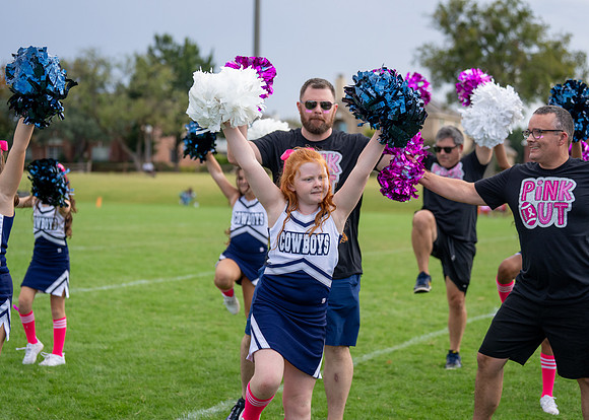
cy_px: 210
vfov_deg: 18.8
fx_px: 1268
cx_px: 294
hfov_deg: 26.2
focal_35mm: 76
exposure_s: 1/4000
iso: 500
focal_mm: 70
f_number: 2.8
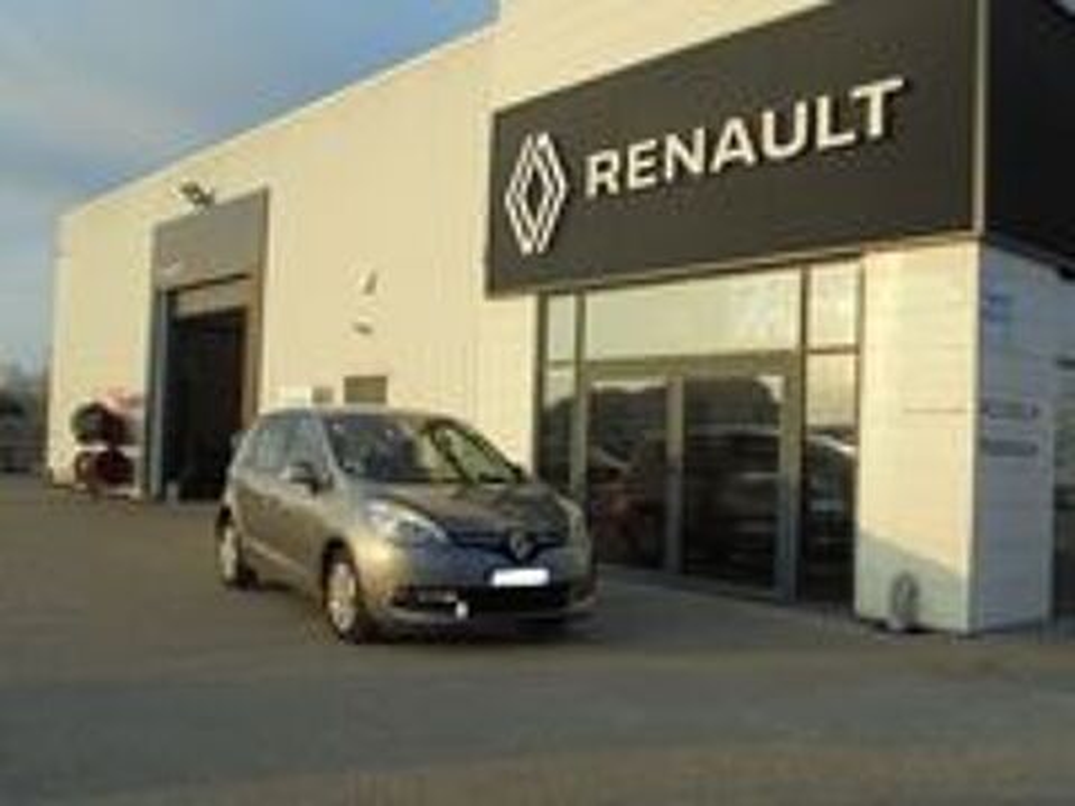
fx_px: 1056
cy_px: 403
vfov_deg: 41.8
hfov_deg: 54.0
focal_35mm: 34
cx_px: 538
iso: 100
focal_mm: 6.1
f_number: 4
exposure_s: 1/400
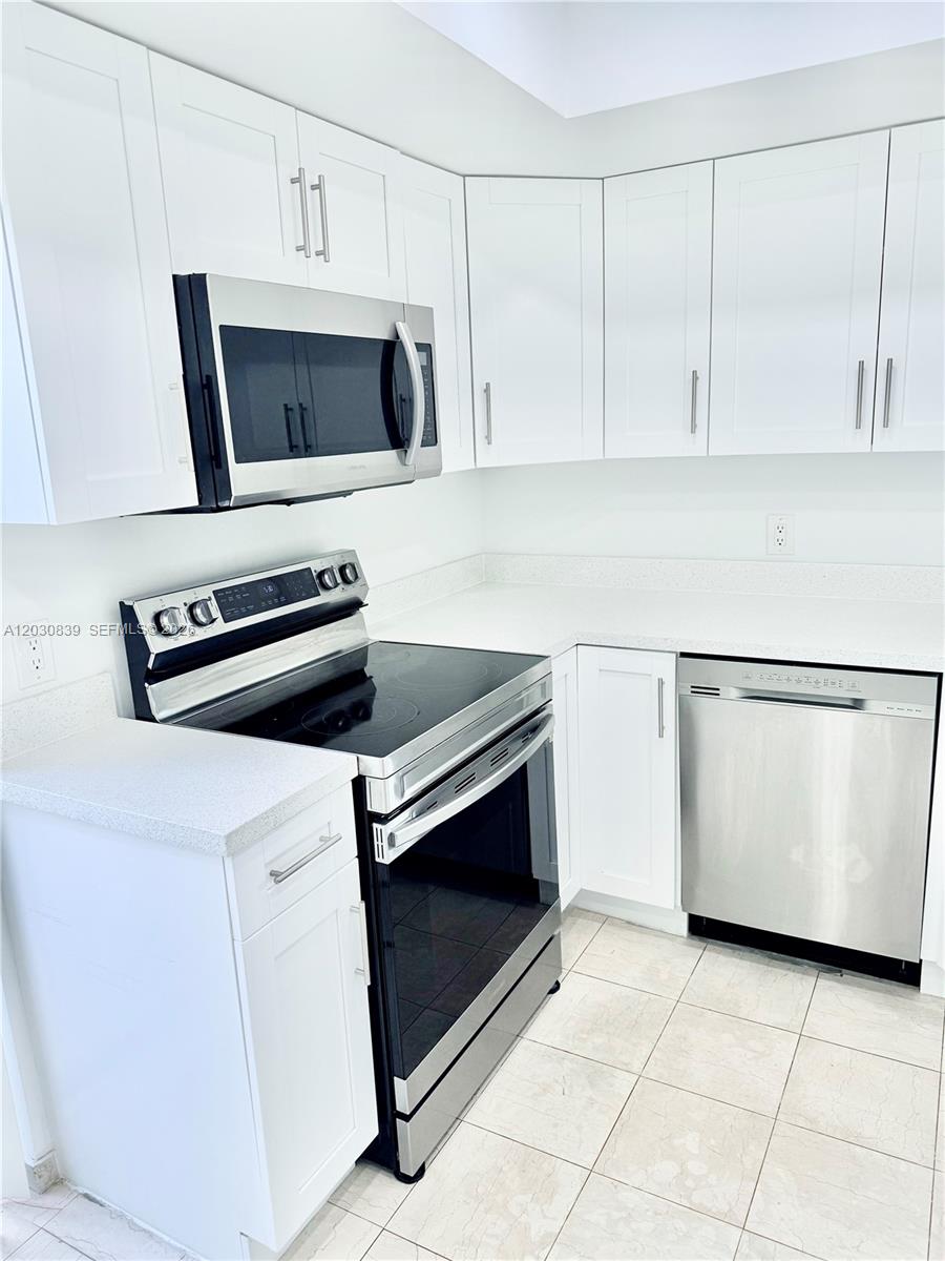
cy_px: 630
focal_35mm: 24
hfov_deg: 56.8
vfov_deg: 71.6
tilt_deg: -13.2
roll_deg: +2.0
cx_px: 472
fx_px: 874
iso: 64
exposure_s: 1/227
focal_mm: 6.76
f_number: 1.78
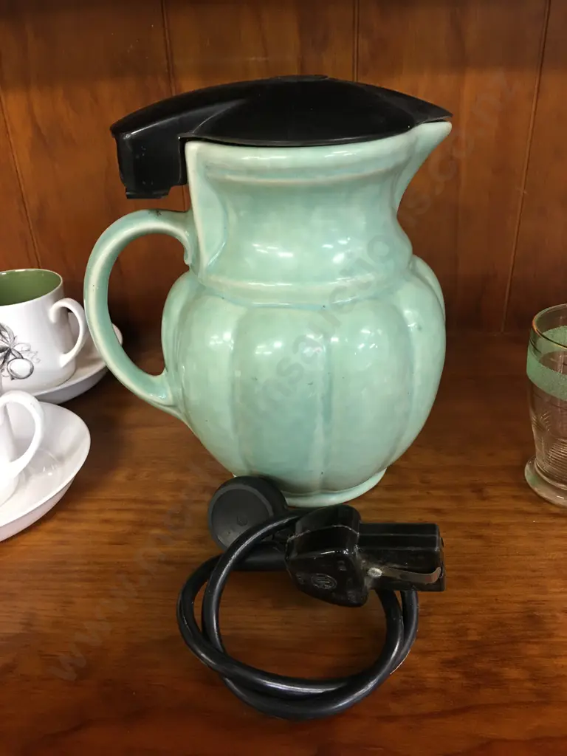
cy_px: 378
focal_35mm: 29
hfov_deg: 48.2
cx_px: 284
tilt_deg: -27.9
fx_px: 633
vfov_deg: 61.7
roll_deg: +1.7
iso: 80
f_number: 2.2
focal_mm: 4.15
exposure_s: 1/17
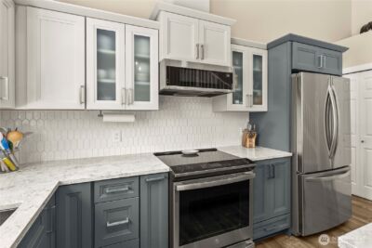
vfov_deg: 70.5
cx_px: 186
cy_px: 124
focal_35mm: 17
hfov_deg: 93.3
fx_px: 176
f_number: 7.1
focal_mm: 17
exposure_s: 1/8
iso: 1000
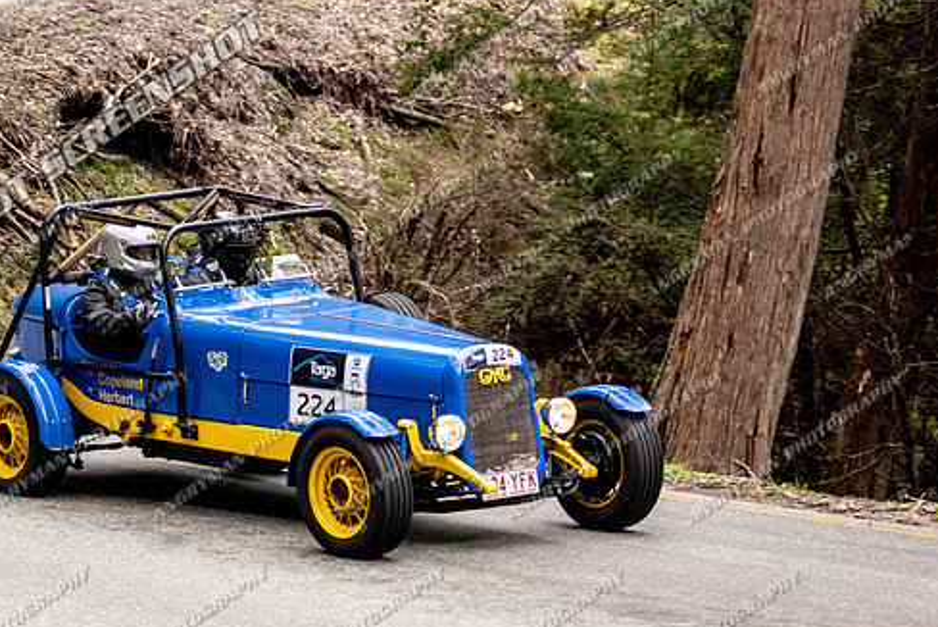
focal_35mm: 214
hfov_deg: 9.6
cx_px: 386
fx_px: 5579
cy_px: 351
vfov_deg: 6.4
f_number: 4.5
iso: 640
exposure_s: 1/640
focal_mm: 120
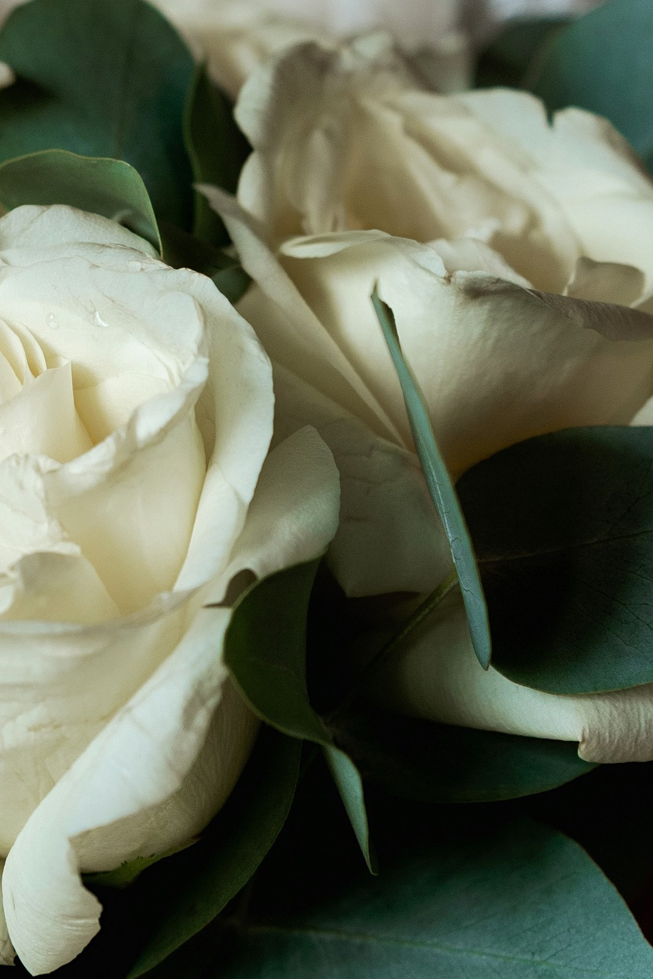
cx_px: -175
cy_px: 340
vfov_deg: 10.6
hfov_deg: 7.0
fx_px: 5278
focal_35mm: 194
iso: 640
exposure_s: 1/125
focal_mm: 75
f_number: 4.5
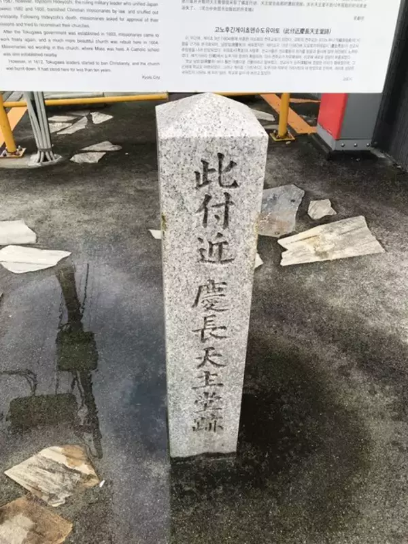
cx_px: 204
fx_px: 440
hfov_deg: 49.7
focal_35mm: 28
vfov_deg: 63.4
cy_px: 272
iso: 20
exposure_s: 1/532
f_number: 1.8
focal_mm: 3.99
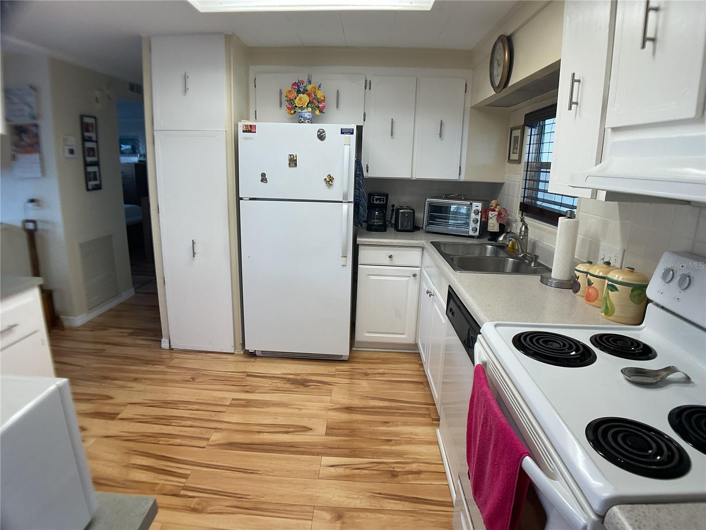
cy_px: 265
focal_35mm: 29
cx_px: 353
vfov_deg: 48.2
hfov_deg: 61.7
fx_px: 591
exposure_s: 1/120
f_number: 1.8
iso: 64
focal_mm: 3
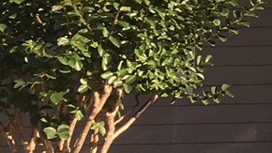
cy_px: -54
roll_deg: +0.2
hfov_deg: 8.2
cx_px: 831
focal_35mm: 220
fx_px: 1586
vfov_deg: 5.5
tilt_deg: +10.1
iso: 25
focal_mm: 4.15
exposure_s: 1/392
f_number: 2.2
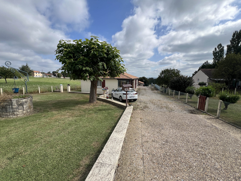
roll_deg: -0.2
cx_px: 120
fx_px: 91
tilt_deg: -8.3
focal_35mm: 13
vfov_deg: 89.9
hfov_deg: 106.2
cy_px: 90
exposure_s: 1/1531
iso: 32
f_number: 1.8
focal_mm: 1.57
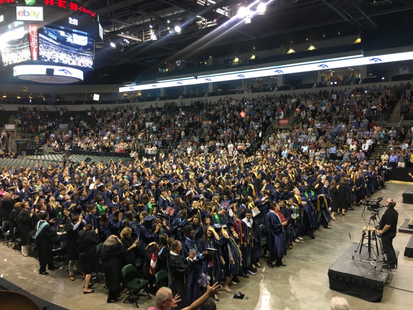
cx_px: 206
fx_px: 346
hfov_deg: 61.7
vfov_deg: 48.2
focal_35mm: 29
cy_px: 155
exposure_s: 1/30
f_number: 2.2
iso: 64
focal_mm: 4.15
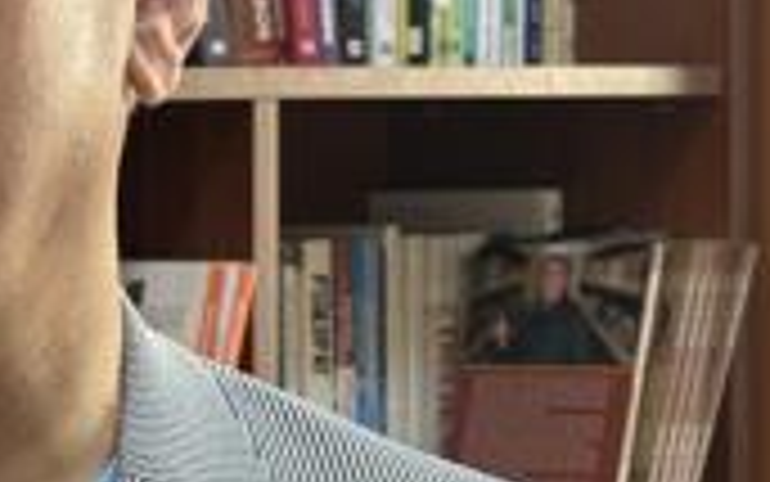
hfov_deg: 11.6
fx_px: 3695
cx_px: -221
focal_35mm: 176
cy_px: 405
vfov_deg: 7.4
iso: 125
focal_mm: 5.96
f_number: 1.6
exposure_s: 1/33
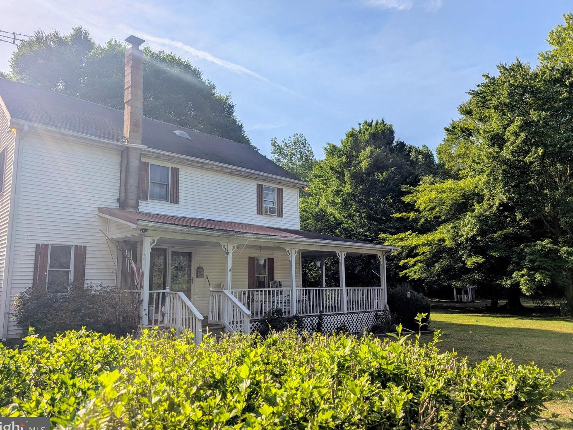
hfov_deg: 69.4
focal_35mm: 25
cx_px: 275
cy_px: 216
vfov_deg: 54.9
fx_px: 414
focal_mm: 6.9
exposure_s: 1/1346
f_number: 1.68
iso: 18
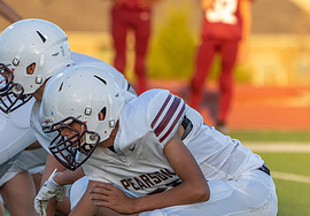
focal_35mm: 839
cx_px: 80
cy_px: 150
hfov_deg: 2.4
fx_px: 7324
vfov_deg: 1.7
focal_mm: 330
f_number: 5.6
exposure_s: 1/1000
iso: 640
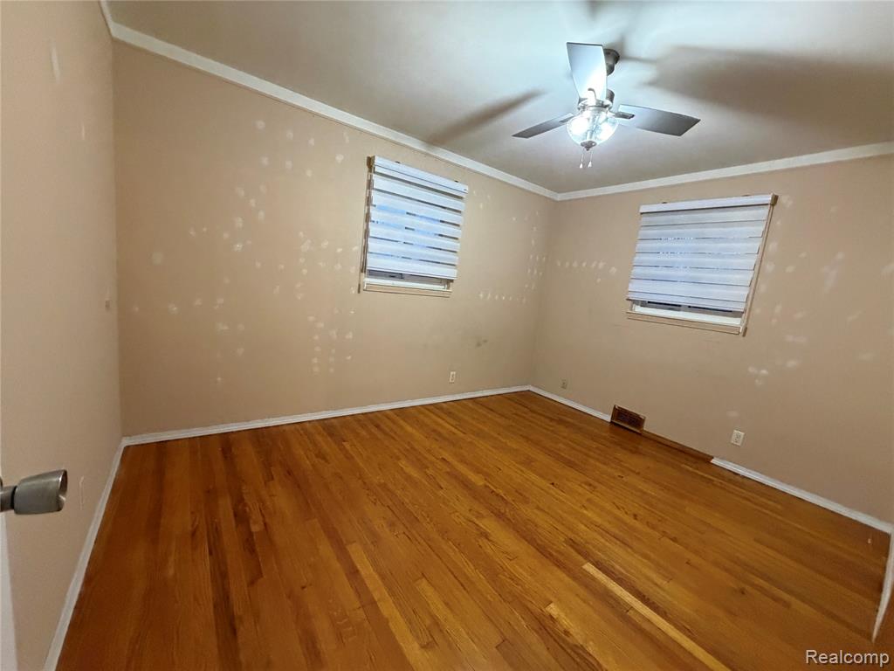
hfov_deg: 102.1
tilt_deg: -7.8
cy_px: 336
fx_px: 362
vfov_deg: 85.7
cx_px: 447
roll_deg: -6.3
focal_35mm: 14
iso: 640
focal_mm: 2.22
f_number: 2.2
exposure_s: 1/60
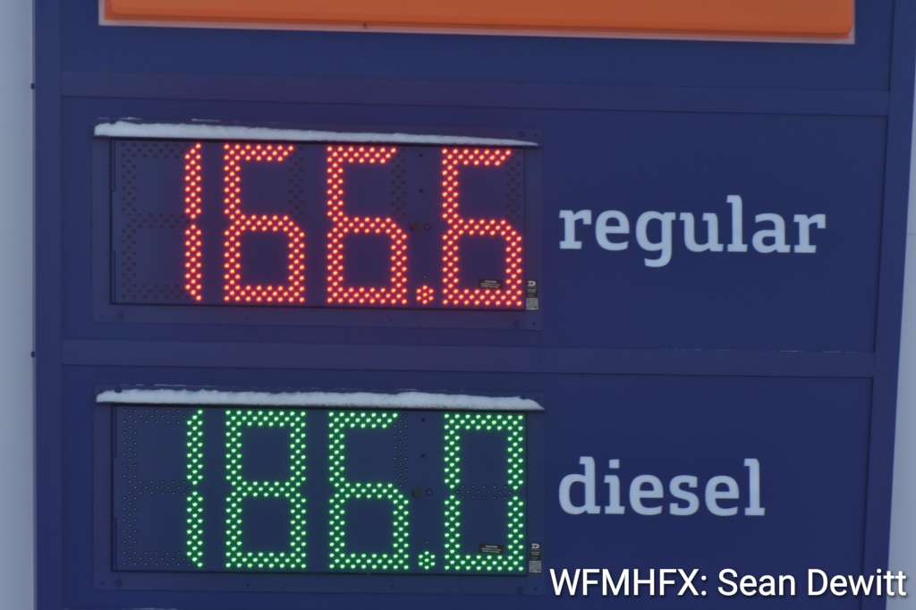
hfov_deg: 7.0
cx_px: 458
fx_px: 7440
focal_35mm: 292
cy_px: 305
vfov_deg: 4.7
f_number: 8
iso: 500
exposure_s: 1/400
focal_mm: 195
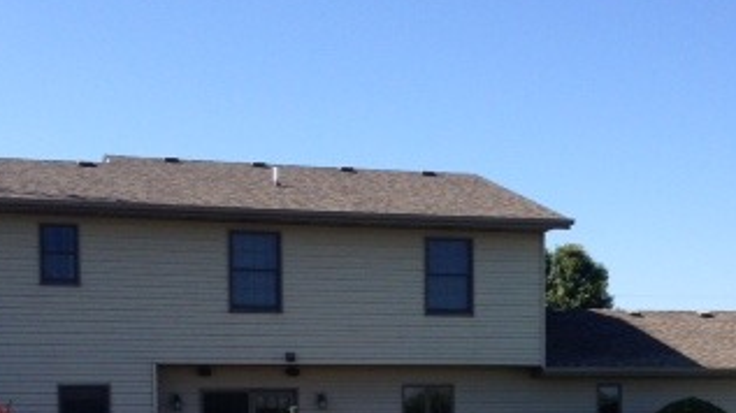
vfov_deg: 15.2
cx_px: 411
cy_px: 487
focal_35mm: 77
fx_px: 1502
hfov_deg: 27.5
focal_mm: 4.28
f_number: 2.4
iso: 50
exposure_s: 1/1151
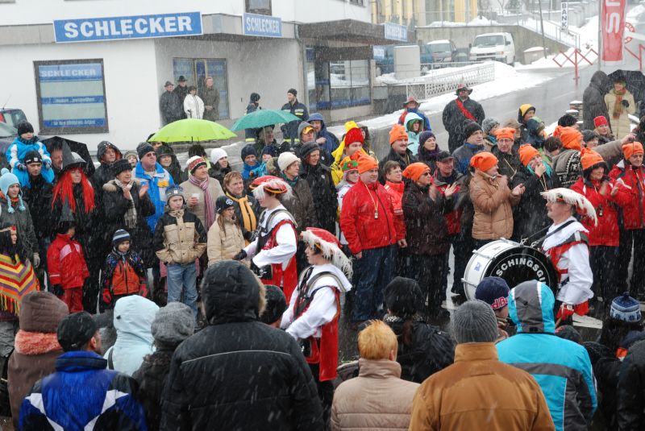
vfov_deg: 21.6
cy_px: 216
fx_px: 1130
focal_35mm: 63
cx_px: 322
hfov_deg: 31.9
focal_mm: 42
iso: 250
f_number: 8
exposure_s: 1/80
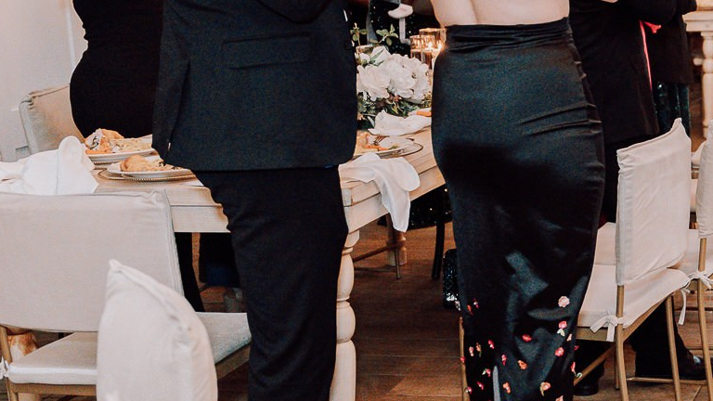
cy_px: 129
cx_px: 732
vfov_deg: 15.9
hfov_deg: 26.2
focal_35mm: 76
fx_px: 1437
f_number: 2.8
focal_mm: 27.2
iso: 3200
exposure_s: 1/200
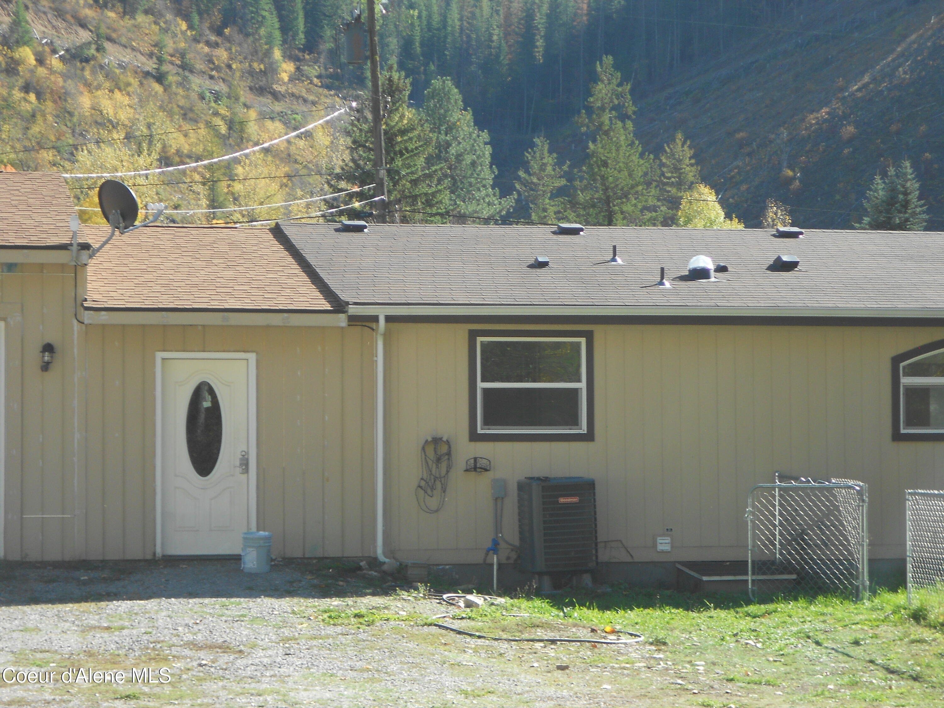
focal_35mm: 99
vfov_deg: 14.9
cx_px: 472
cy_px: 354
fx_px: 2700
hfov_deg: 19.8
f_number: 5.5
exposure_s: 1/125
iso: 80
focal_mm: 17.6
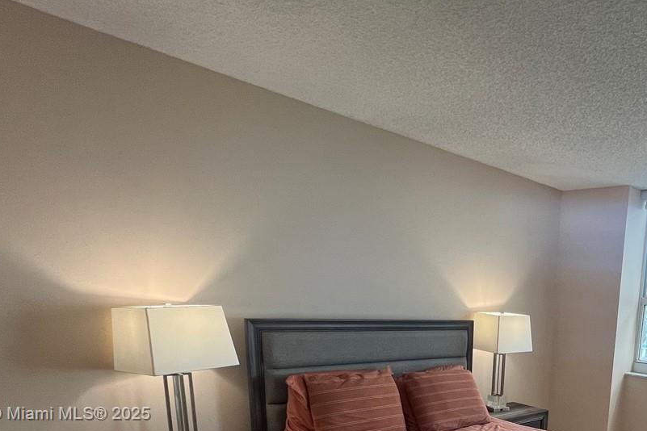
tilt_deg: -13.2
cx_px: 538
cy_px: 415
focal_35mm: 27
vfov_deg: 42.5
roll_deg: -4.1
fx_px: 485
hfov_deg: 60.6
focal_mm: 1.57
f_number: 1.8
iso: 100
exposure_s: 1/120
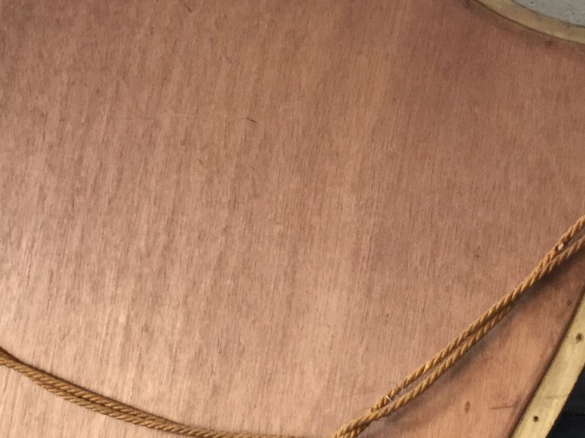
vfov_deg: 16.7
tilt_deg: -14.7
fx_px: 1487
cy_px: 329
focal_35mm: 88
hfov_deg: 22.2
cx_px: 254
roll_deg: +2.5
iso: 50
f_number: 2.4
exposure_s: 1/33
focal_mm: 3.3
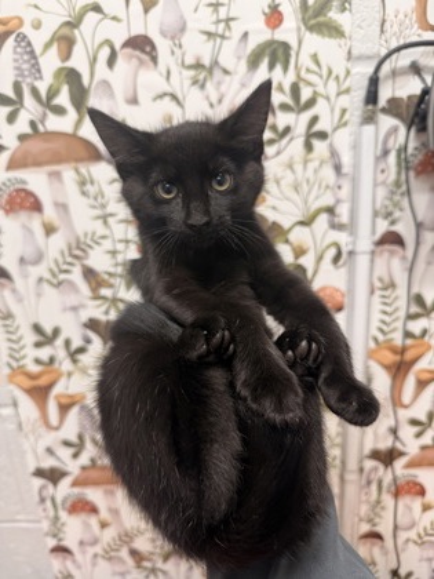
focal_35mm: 24
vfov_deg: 71.6
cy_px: 290
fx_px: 401
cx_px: 217
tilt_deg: -16.4
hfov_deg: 56.8
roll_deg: +3.2
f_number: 1.78
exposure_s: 1/100
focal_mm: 6.76
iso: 125
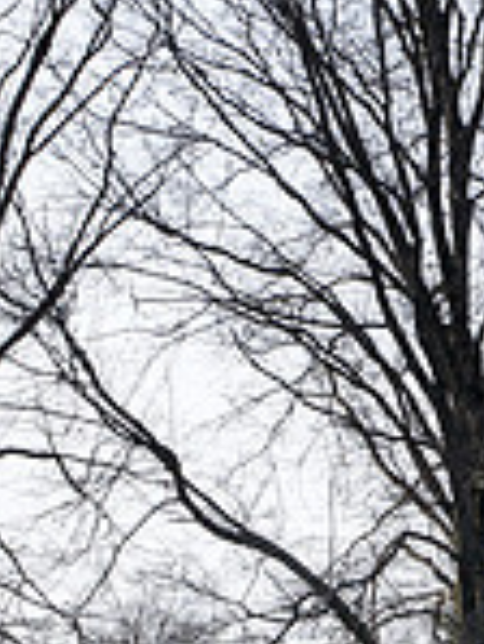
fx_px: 3665
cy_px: 378
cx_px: 488
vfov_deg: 10.0
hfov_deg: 7.5
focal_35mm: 197
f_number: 10
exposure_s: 1/100
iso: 100
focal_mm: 35
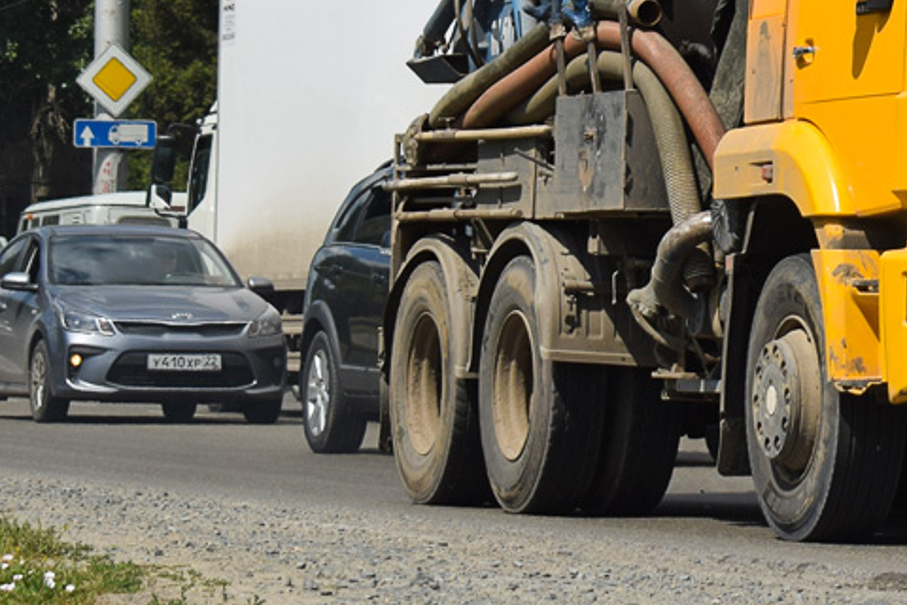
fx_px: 5196
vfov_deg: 6.6
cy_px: -32
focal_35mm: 206
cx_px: 1083
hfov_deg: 9.8
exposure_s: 1/800
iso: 100
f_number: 6.3
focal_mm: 55
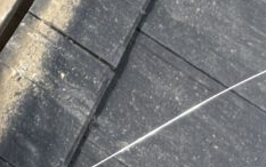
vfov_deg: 10.4
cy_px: -94
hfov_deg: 16.7
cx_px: -29
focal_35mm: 121
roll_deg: -3.6
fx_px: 878
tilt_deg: -35.0
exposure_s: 1/2865
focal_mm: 5.96
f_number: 1.6
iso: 50
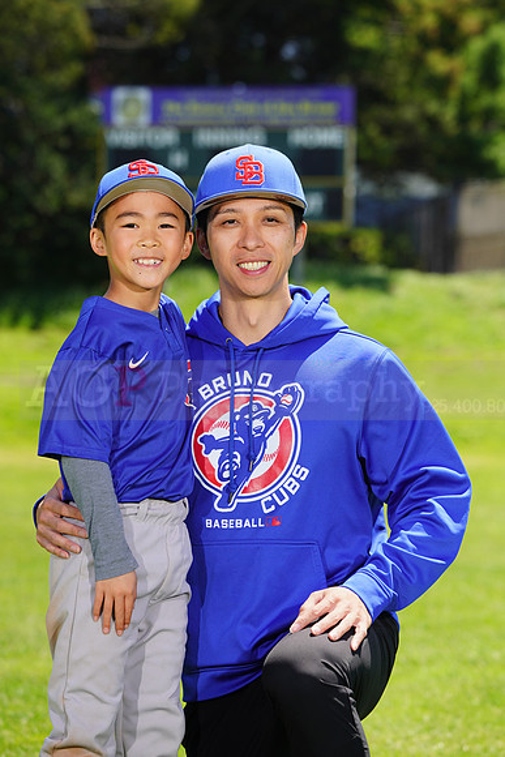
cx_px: 252
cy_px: 378
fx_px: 4037
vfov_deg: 10.7
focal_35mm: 192
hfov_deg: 7.2
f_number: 8
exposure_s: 1/250
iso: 100
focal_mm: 192
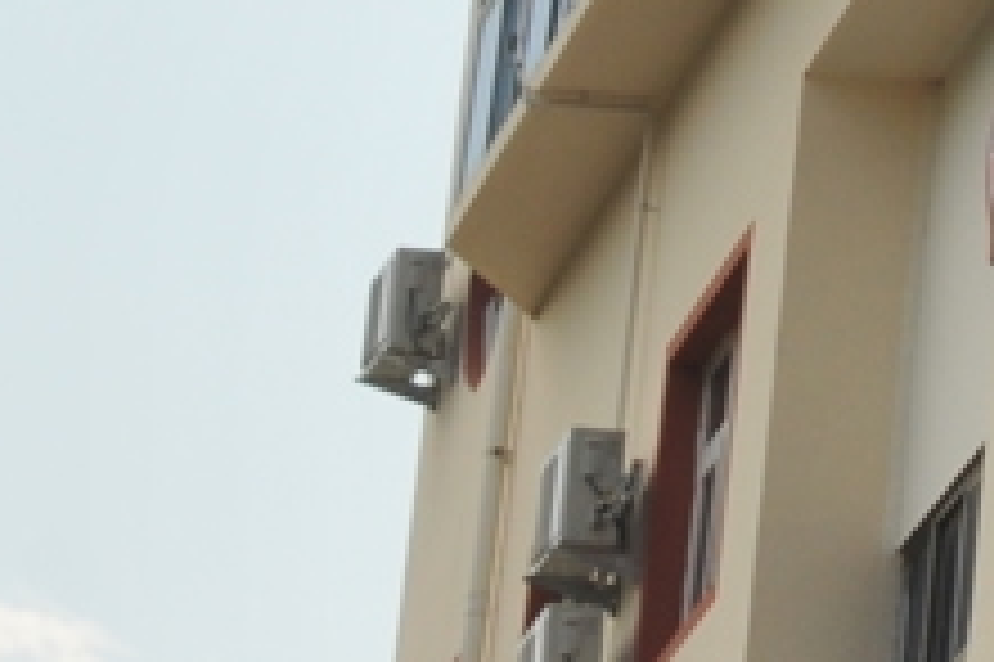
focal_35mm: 348
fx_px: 9601
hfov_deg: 5.7
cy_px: -1959
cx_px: 2368
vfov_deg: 3.7
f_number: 11
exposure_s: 1/250
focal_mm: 29
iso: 200
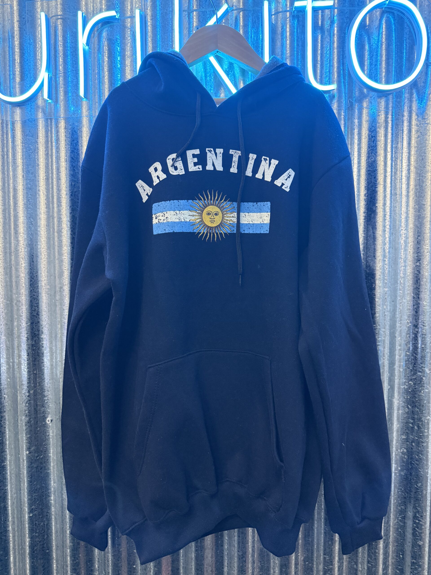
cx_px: 216
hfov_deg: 56.8
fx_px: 398
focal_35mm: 24
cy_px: 288
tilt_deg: -2.2
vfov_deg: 71.6
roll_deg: -0.4
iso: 500
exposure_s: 1/50
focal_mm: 6.76
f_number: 1.78
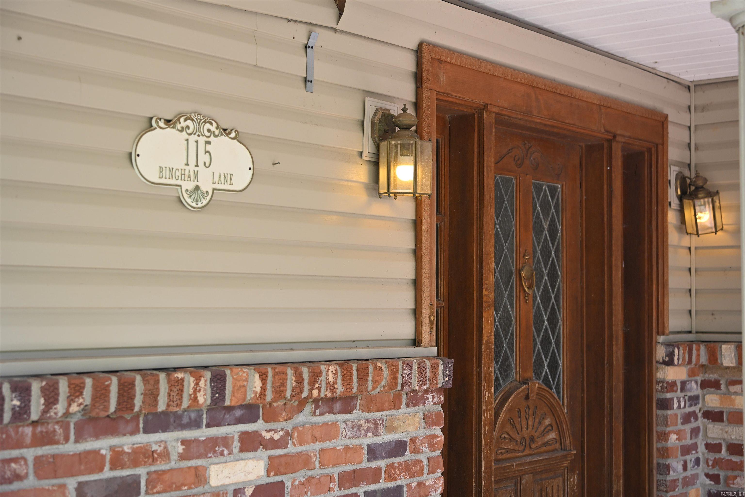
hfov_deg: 35.6
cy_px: 248
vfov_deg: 24.2
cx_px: 372
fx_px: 1159
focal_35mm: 56
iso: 400
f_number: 3.2
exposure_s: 1/250
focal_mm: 56
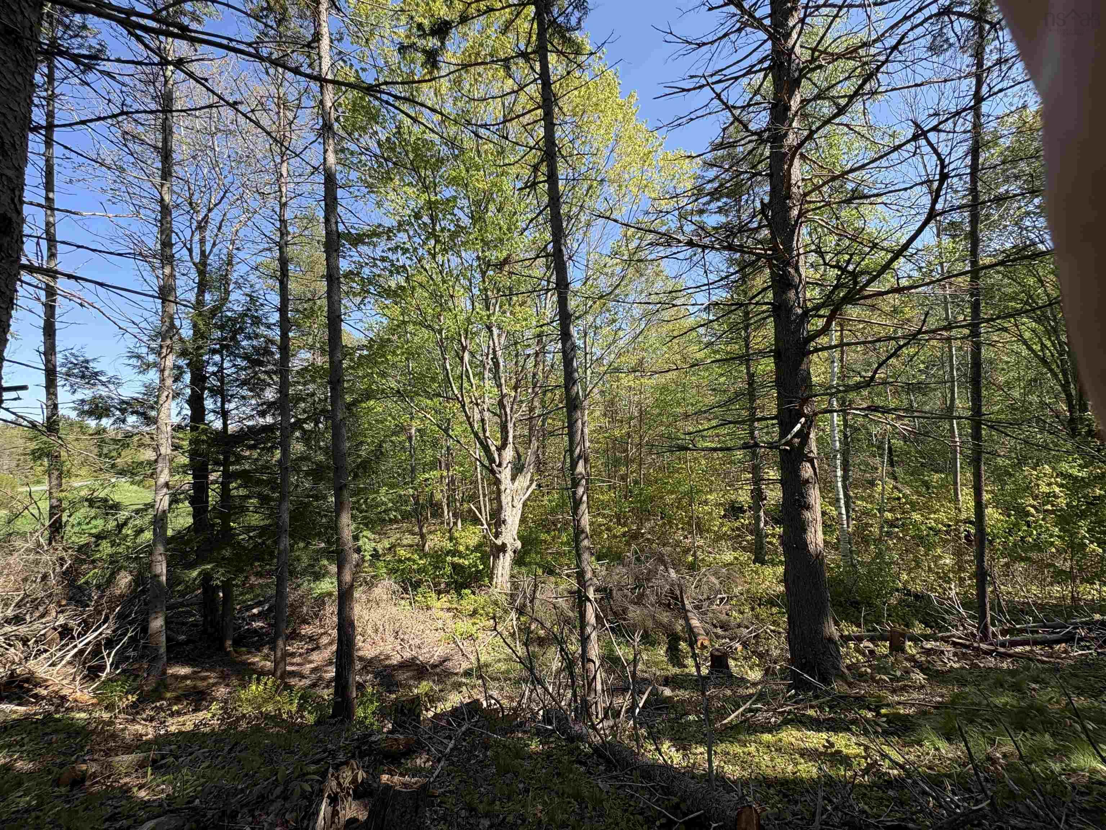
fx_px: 447
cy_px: 415
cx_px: 553
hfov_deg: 102.1
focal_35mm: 14
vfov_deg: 85.7
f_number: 2.2
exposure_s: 1/495
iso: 40
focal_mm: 2.22
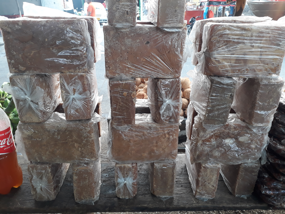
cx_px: 142
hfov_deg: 65.3
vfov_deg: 51.4
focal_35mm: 27
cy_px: 107
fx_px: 222
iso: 64
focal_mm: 3.6
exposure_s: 1/30
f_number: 1.9
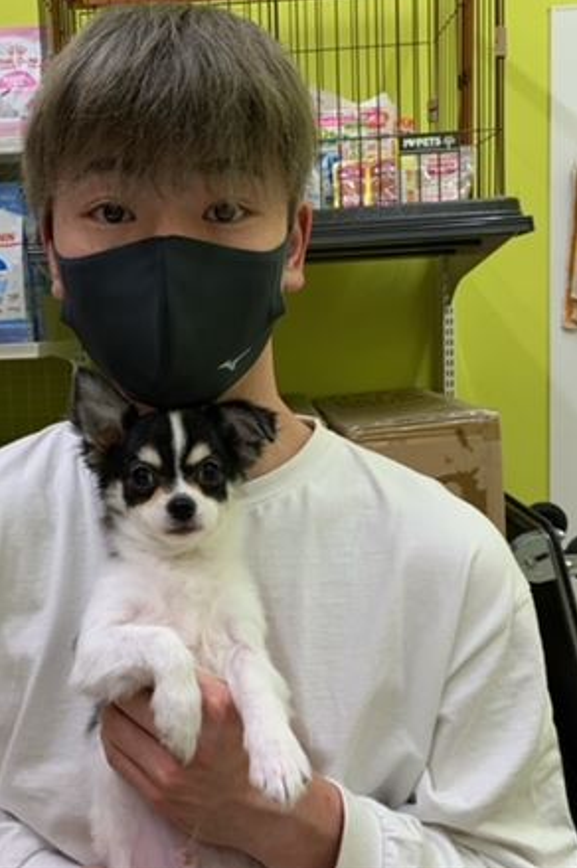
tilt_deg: -4.9
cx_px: 146
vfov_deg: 51.9
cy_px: 425
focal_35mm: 37
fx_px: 891
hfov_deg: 35.1
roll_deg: +2.0
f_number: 1.8
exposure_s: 1/121
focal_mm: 4.25
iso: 80
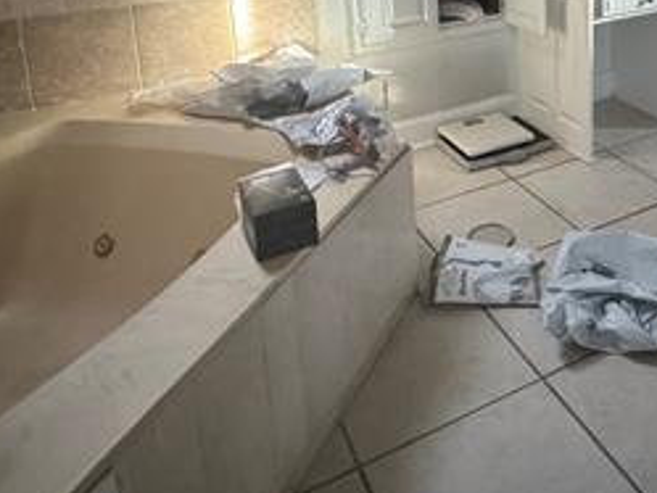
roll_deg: +0.6
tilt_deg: -12.2
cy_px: -16
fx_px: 684
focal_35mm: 36
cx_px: 522
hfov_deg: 48.5
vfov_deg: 35.4
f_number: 2.2
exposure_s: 1/58
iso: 1250
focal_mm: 2.22
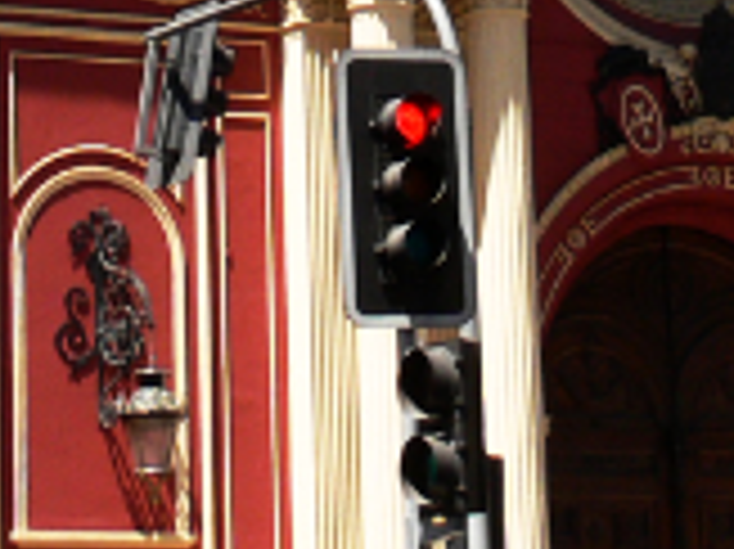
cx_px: 293
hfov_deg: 8.7
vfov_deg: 6.3
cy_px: -666
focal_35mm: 227
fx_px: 4810
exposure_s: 1/100
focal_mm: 7.7
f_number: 4.5
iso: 80
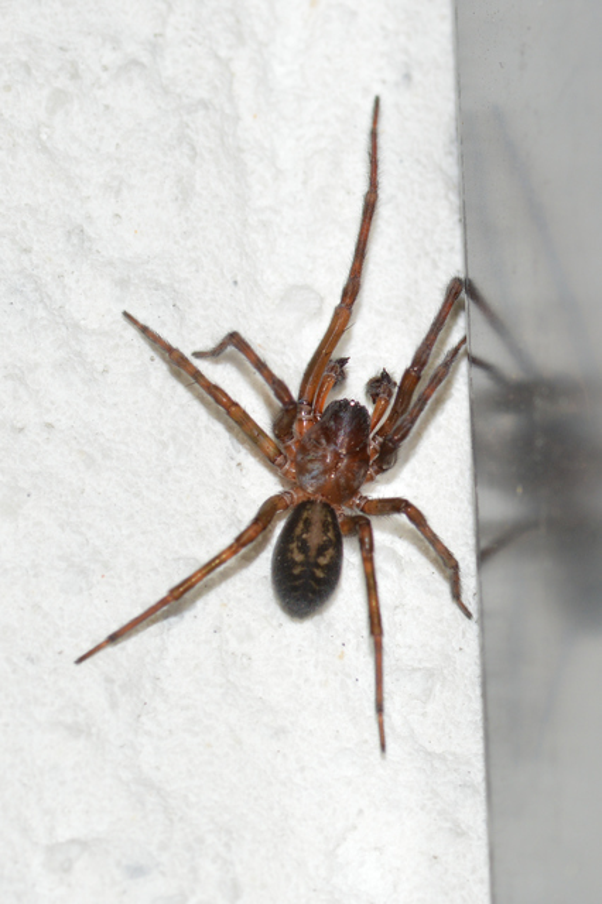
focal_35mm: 150
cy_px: 452
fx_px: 3766
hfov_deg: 9.1
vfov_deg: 13.7
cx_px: 301
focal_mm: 100
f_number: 14
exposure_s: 1/200
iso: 200
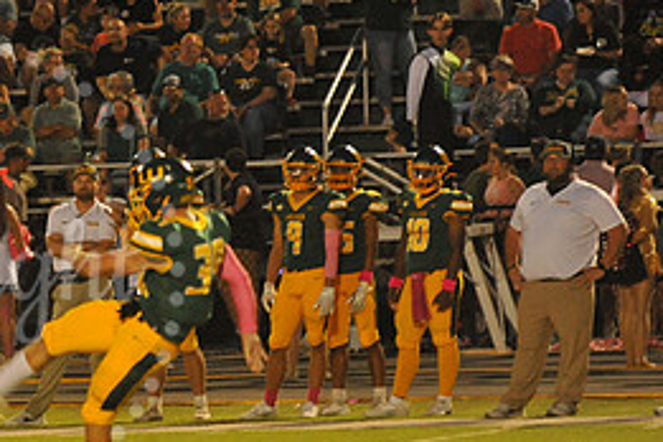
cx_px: -58
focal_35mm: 444
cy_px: 274
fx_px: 8176
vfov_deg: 3.1
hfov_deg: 4.6
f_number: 5.6
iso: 5000
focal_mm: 200
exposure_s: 1/200
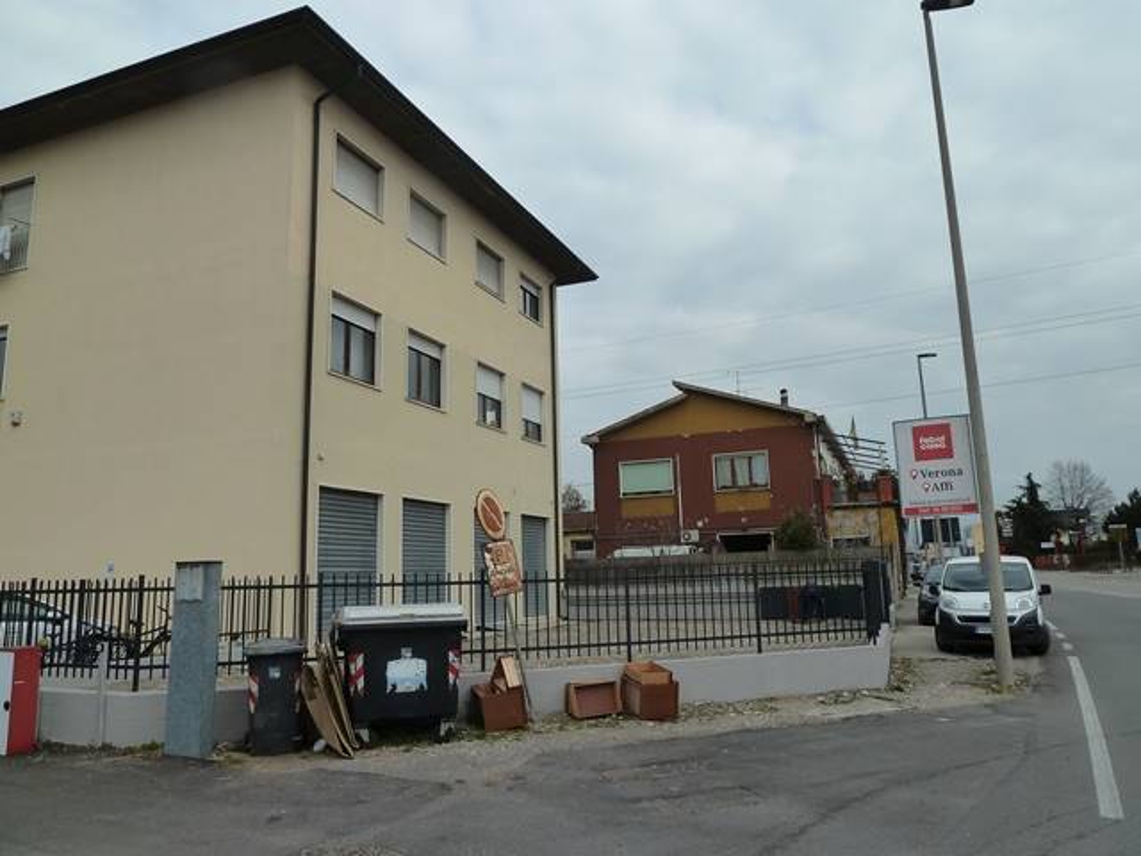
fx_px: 824
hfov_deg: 69.4
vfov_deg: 54.9
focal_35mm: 25
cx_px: 570
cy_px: 428
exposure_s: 1/400
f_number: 4.5
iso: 125
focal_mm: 4.1
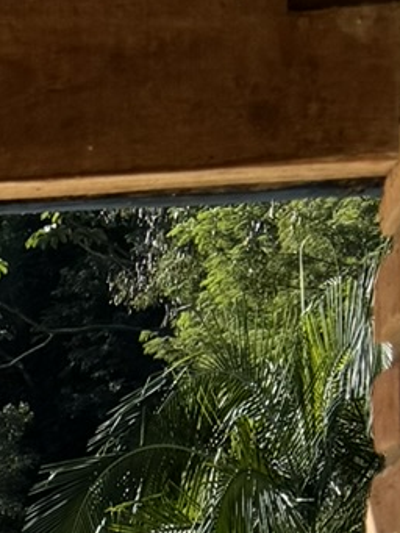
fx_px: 2217
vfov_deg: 12.4
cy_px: 982
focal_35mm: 144
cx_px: -427
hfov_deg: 9.6
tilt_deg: -4.6
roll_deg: +0.4
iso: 80
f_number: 1.78
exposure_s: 1/4049
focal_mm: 6.76
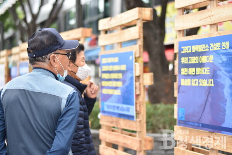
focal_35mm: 75
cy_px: 78
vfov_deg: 18.2
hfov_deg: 27.0
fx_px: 483
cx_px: 116
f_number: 2
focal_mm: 50
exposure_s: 1/800
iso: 200
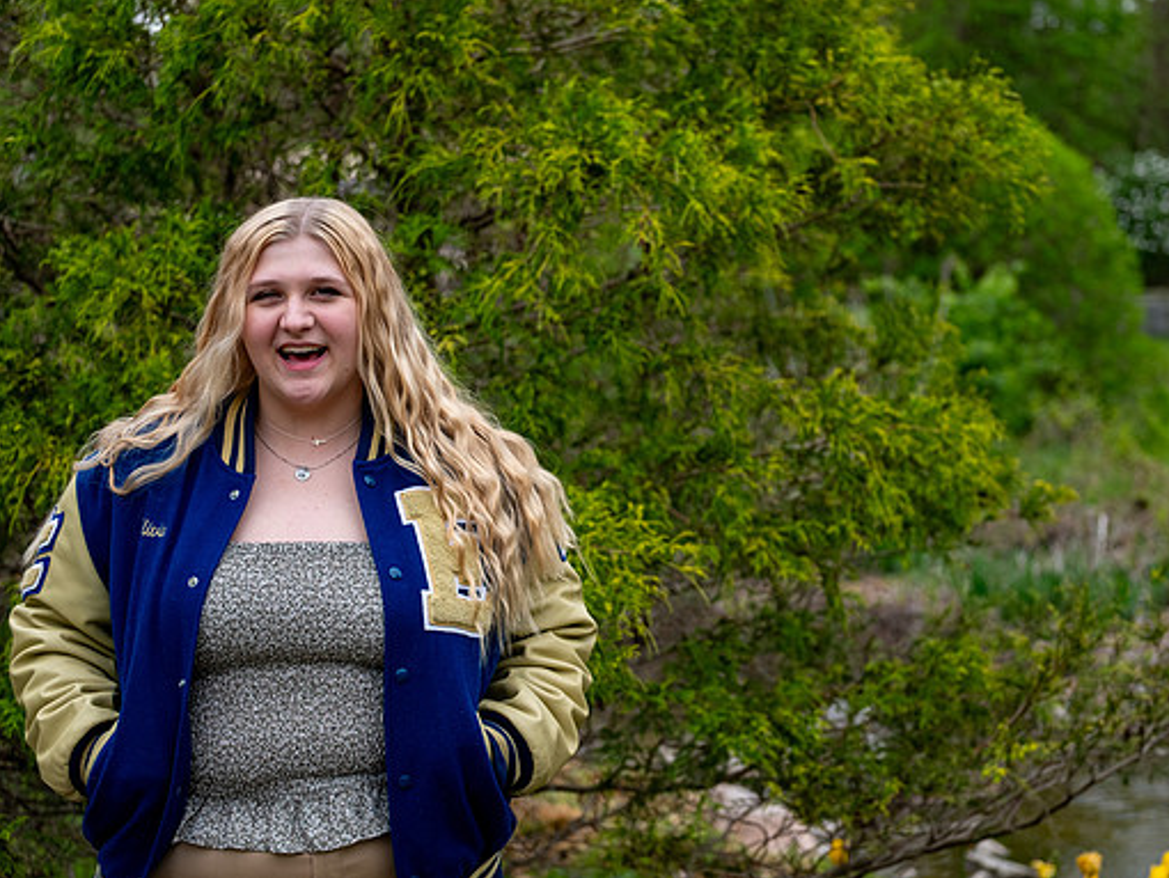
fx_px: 2770
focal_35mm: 82
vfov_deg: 18.0
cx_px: 644
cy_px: 439
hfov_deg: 23.8
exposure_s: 1/500
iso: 250
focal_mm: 50
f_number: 2.8
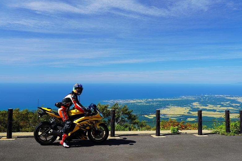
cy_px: 82
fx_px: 222
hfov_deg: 57.2
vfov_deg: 40.0
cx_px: 119
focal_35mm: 33
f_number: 6.3
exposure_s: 1/125
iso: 100
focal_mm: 32
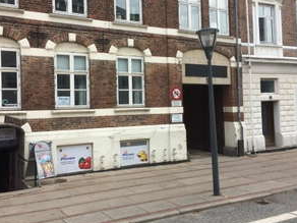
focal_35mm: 37
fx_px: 317
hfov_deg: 50.1
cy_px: 93
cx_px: 138
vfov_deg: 38.6
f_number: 2.2
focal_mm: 4.15
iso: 32
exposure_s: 1/1368
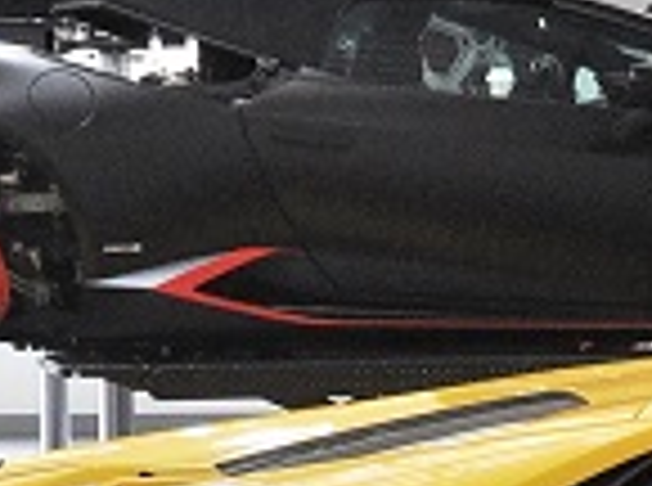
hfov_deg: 7.4
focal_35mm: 263
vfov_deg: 5.5
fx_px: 4941
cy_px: 954
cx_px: 1061
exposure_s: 1/100
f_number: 3.8
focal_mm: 24
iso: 500
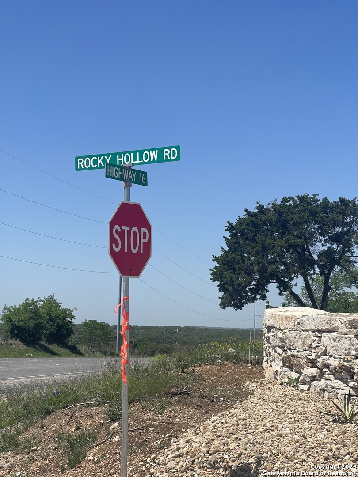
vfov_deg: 30.3
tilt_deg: +6.2
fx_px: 883
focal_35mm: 64
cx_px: 179
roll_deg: -1.4
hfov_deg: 22.9
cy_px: 238
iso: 20
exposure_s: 1/1815
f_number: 2.2
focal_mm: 7.5
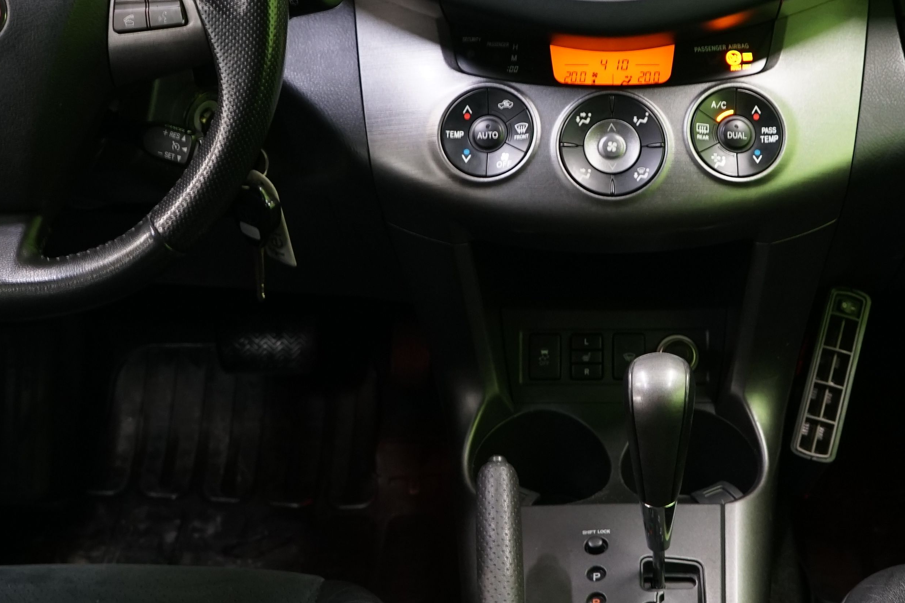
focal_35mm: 70
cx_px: 645
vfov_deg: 19.5
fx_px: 1759
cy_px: 279
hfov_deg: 28.5
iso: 800
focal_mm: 29
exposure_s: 1/10
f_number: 4.5
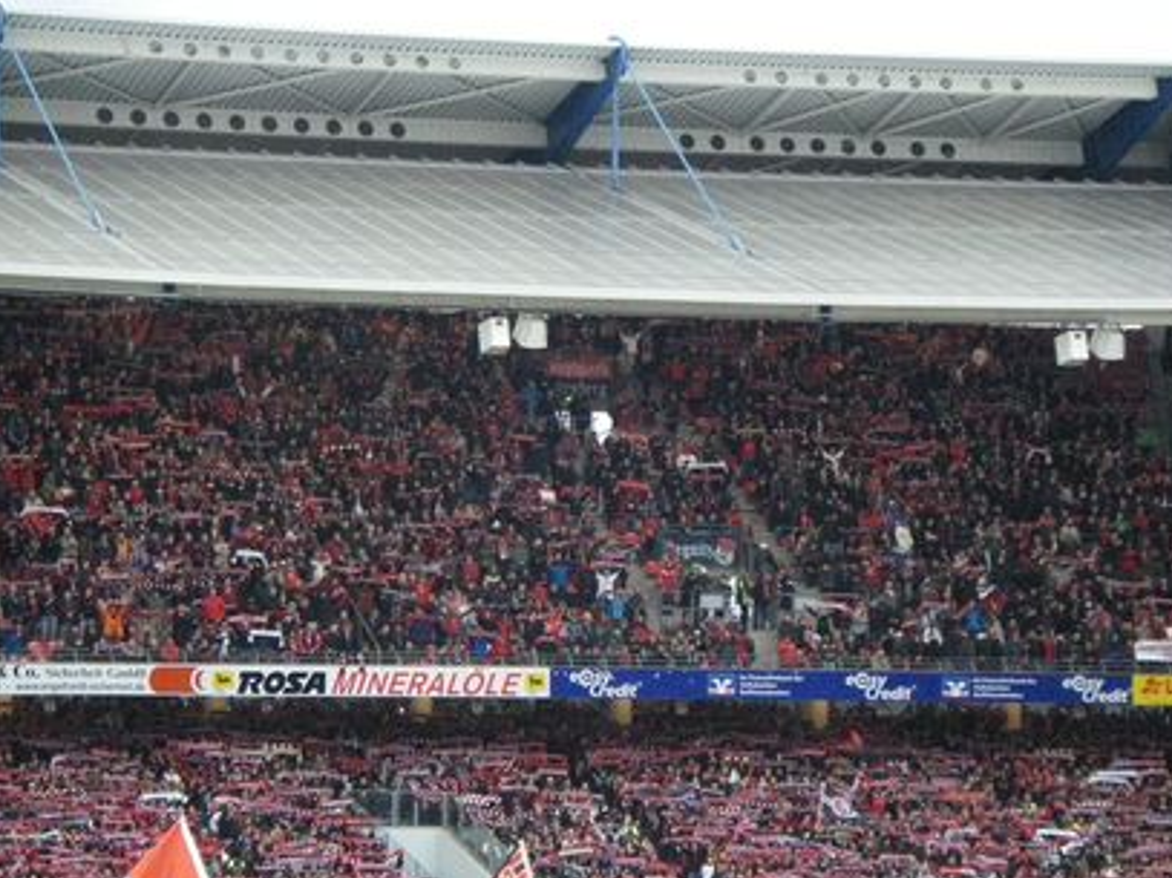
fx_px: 6905
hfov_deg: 9.7
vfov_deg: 7.3
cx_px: 577
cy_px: 537
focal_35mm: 204
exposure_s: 1/125
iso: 640
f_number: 4.3
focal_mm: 24.2
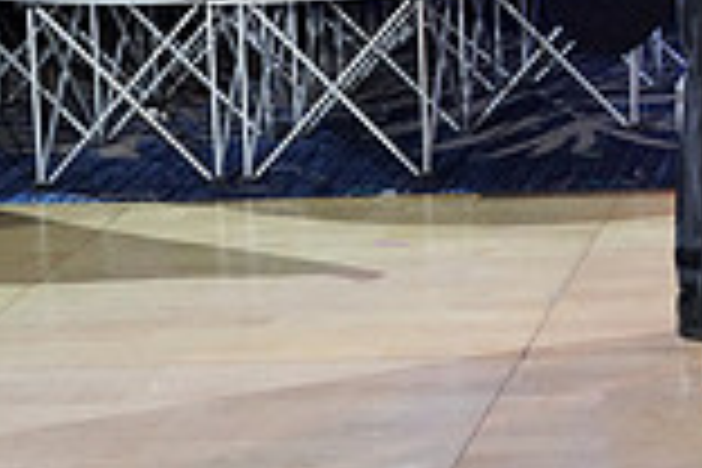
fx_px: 2613
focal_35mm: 134
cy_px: -313
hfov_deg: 14.4
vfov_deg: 9.8
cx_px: 1030
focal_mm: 36
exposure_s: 1/320
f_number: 6.3
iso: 4000
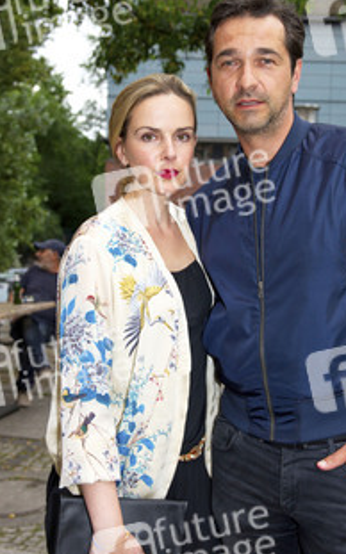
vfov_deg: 47.2
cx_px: 236
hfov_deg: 30.2
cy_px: 281
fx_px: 635
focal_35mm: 42
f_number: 4.5
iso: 800
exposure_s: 1/160
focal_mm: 32
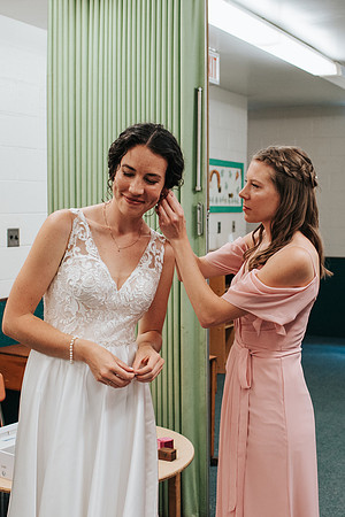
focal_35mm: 54
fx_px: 783
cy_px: 262
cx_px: 224
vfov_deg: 36.6
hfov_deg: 24.7
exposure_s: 1/125
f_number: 3.2
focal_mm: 35
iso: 1000
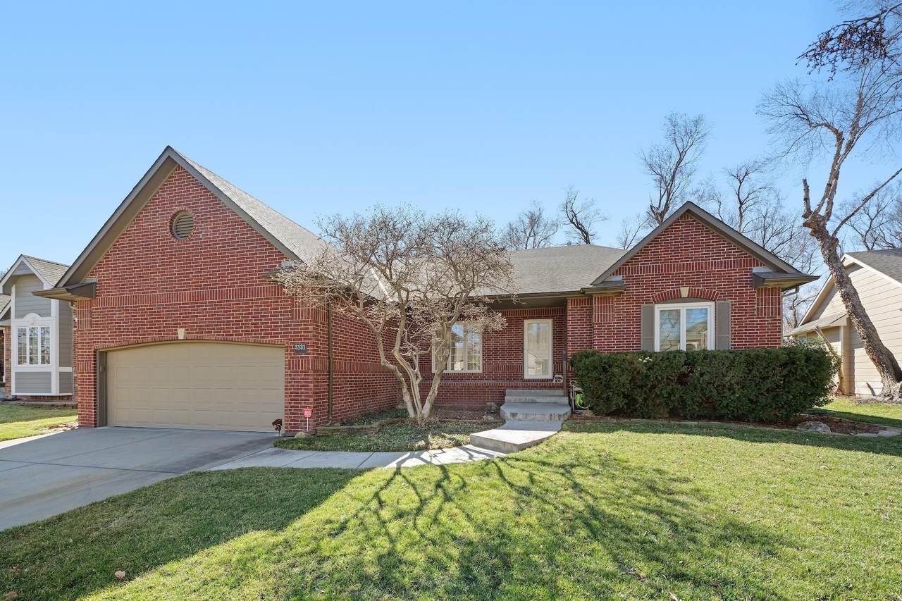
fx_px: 351
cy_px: 300
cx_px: 451
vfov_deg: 81.2
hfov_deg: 104.3
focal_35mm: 14
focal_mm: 14
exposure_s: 1/400
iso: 400
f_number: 7.1
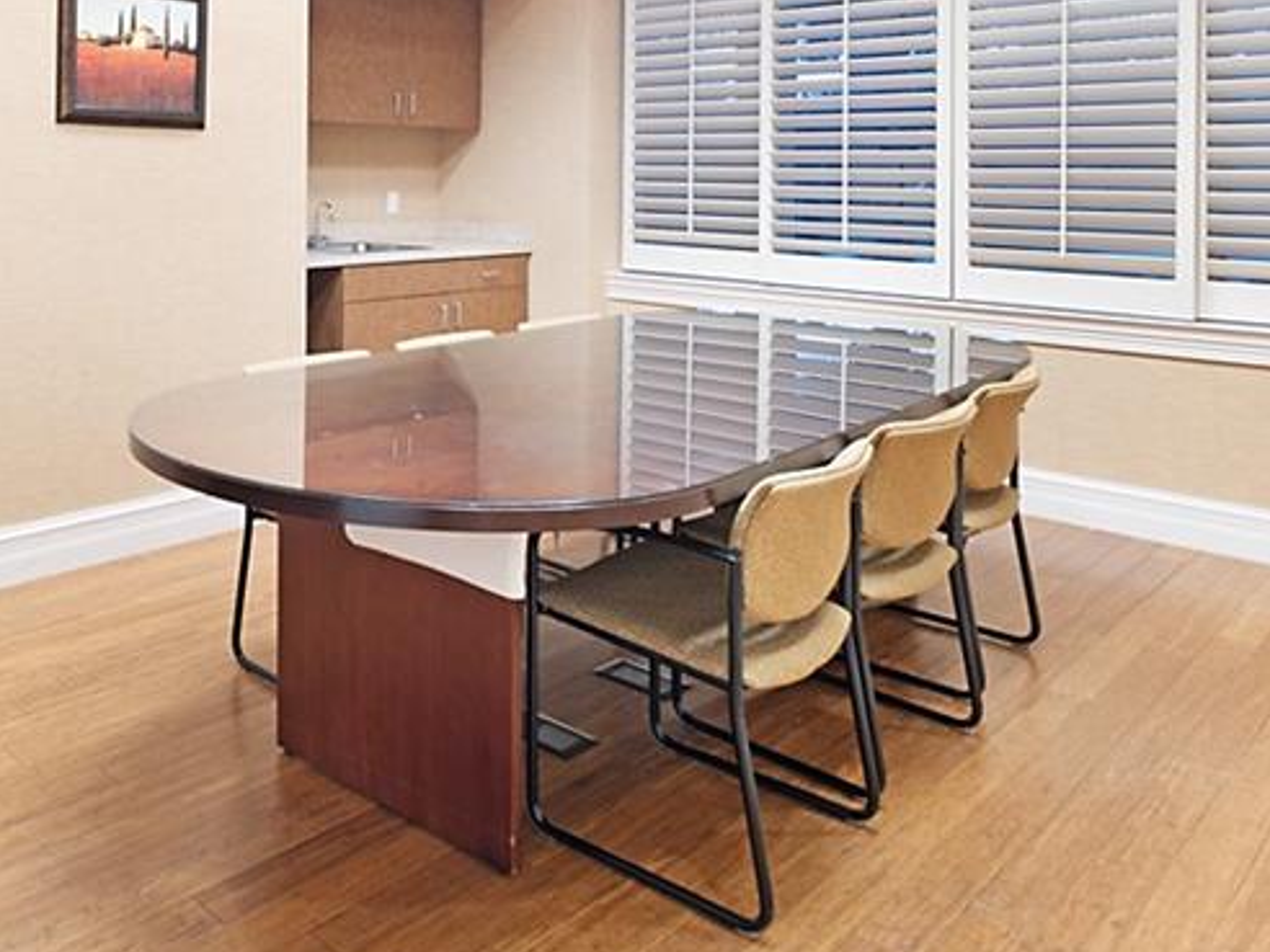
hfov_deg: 55.5
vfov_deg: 44.2
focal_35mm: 30
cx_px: 243
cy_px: 170
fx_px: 1101
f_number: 4
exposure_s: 1/7
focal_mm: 10
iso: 200
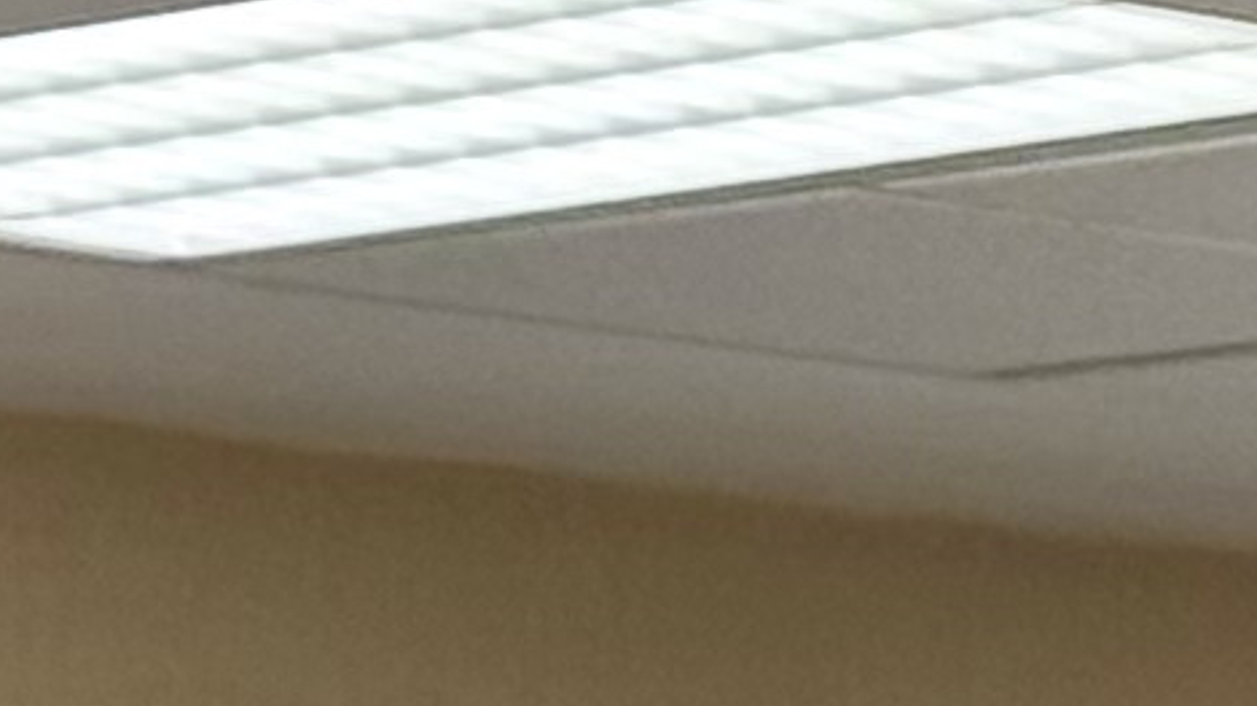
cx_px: 1652
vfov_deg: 3.0
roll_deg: -1.0
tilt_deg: -1.2
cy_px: 2671
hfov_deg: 5.4
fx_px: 13196
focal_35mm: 396
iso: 80
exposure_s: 1/100
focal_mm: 6.76
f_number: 1.78
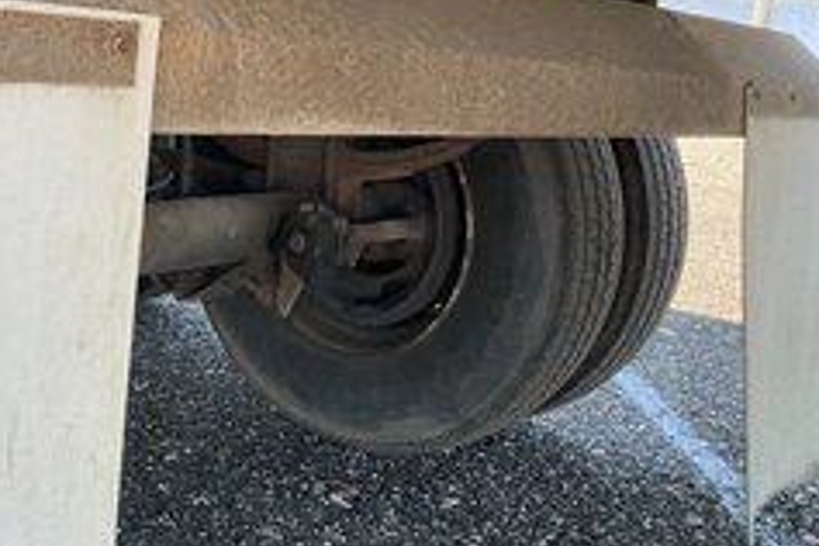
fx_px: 1160
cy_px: 93
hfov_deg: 37.7
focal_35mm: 51
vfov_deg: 25.9
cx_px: 183
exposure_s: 1/122
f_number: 1.8
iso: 20
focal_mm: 3
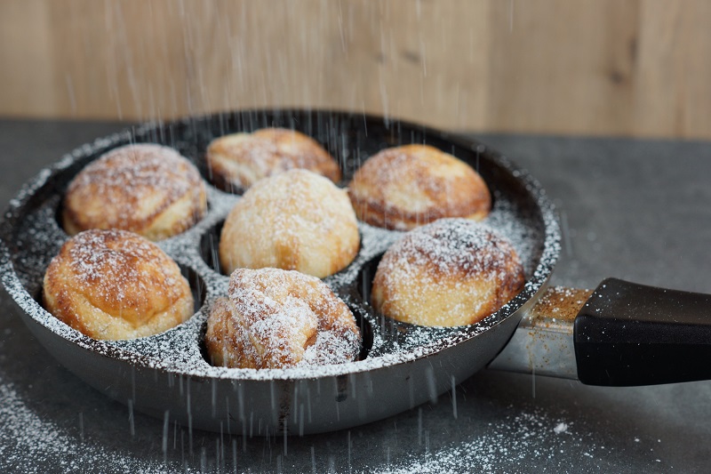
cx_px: 356
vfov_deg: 18.2
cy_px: 237
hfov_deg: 27.0
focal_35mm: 75
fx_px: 1481
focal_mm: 50
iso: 250
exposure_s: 1/80
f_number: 4
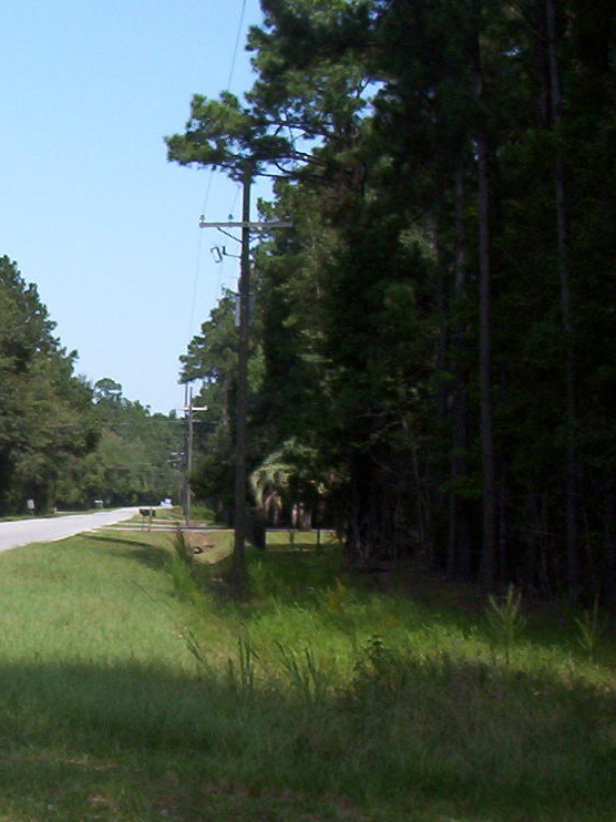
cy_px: 551
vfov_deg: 22.7
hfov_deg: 16.6
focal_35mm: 86
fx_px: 2042
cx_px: -83
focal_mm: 6
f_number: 4.5
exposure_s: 1/461
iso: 100
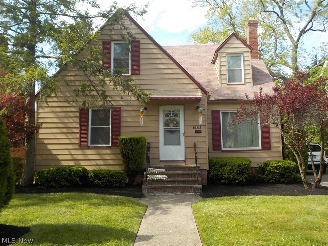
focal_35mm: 30
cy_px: 123
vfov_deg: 46.8
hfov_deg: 60.0
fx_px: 284
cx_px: 164
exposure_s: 1/400
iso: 125
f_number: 3.3
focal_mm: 4.1
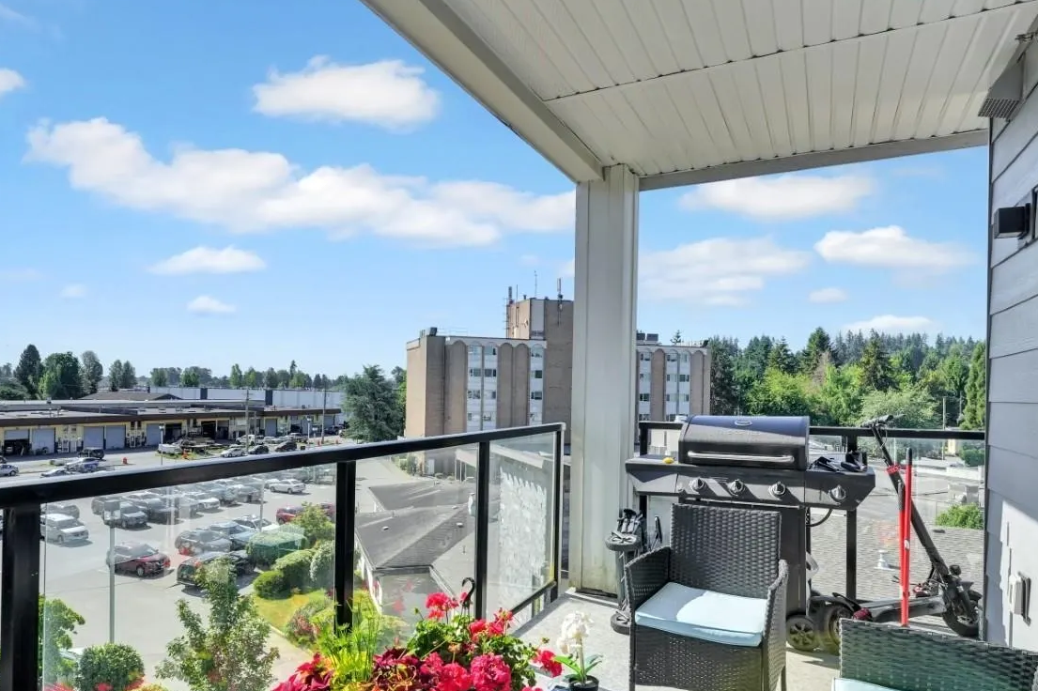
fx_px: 638
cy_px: 378
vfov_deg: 56.8
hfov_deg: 78.1
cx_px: 484
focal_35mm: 22
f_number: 8
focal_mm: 15.1
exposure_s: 1/1250
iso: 400
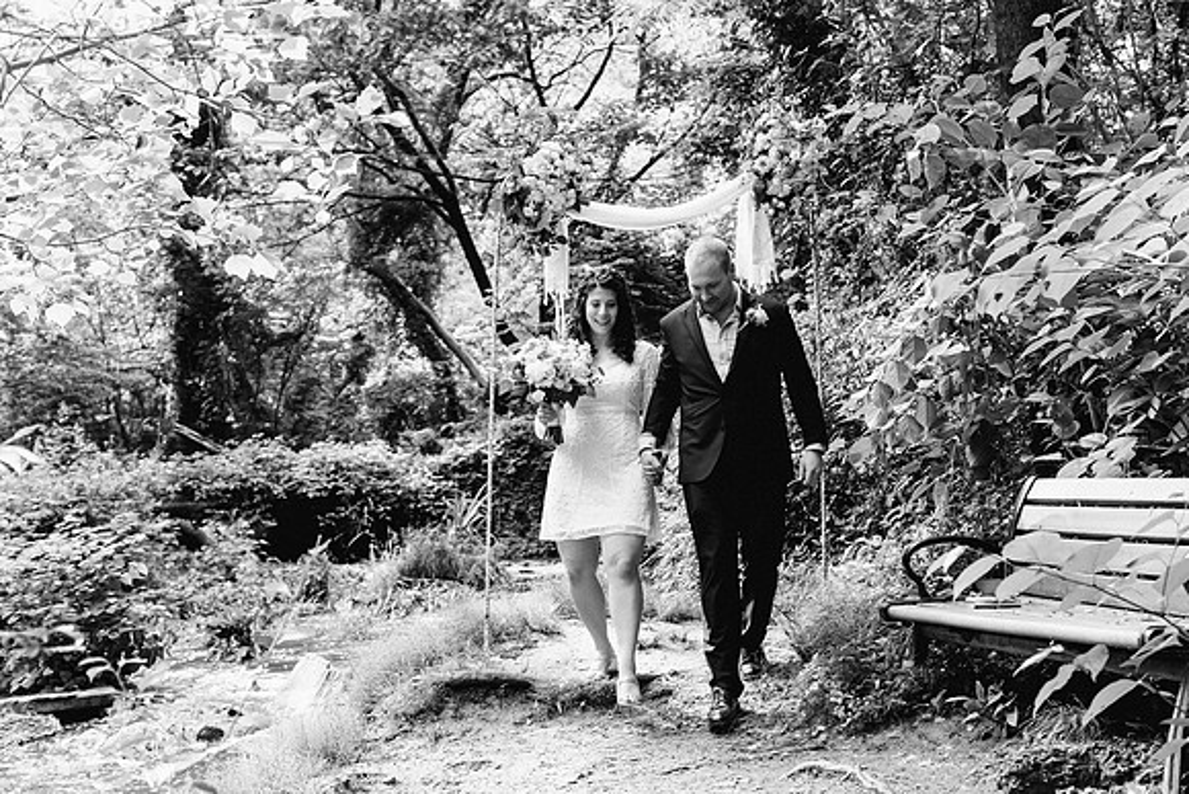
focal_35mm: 47
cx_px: 595
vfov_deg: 28.4
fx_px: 1569
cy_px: 376
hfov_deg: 41.5
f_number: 4
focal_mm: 45
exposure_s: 1/160
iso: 200
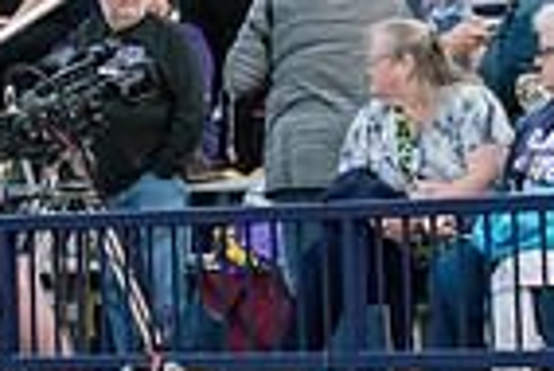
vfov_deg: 3.4
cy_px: -252
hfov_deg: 5.0
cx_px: 86
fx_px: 6300
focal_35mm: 409
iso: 640
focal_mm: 100
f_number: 5
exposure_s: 1/400
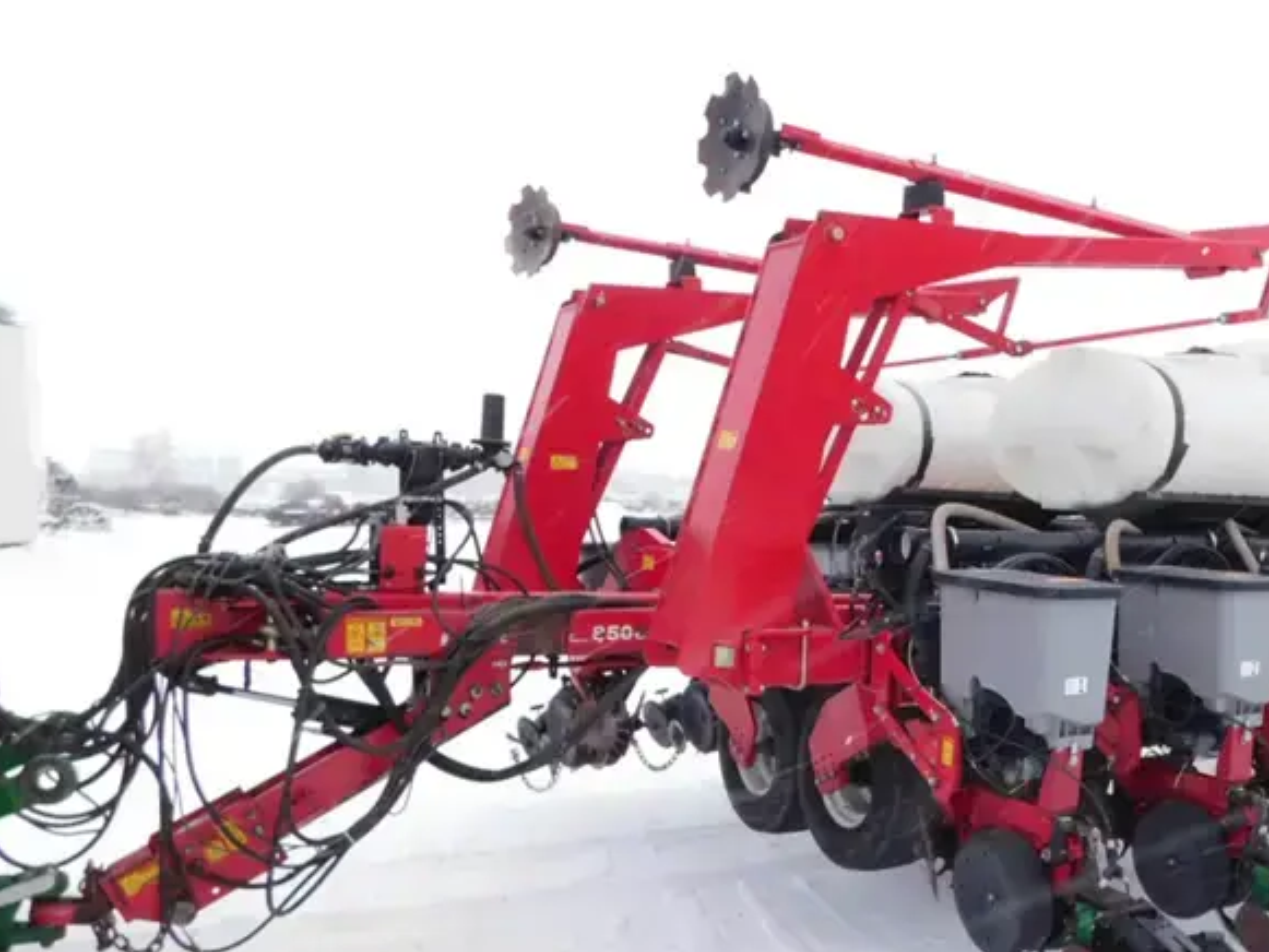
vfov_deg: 37.3
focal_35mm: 38
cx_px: 972
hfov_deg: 46.9
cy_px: 640
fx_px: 1393
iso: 280
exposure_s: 1/30
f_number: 3
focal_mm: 4
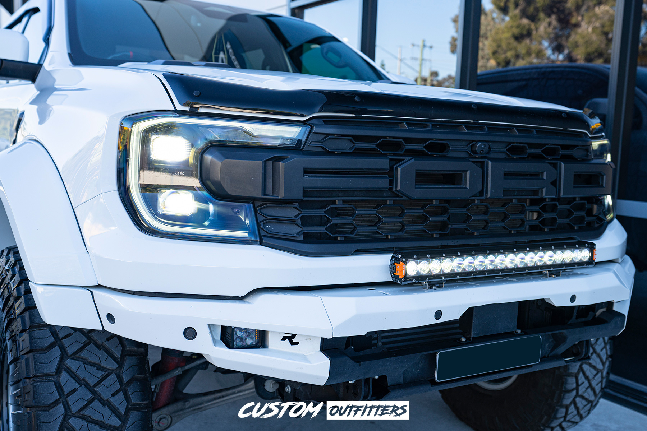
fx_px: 629
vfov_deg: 37.9
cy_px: 216
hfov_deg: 54.4
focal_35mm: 35
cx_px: 324
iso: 100
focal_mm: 35
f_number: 4
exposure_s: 1/60
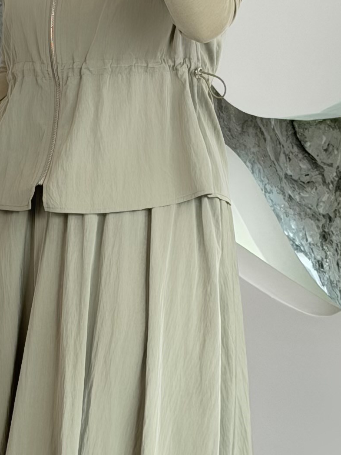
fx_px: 2429
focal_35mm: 185
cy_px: 107
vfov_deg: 10.7
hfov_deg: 8.0
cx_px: 106
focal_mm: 6.76
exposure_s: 1/170
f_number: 1.78
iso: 50
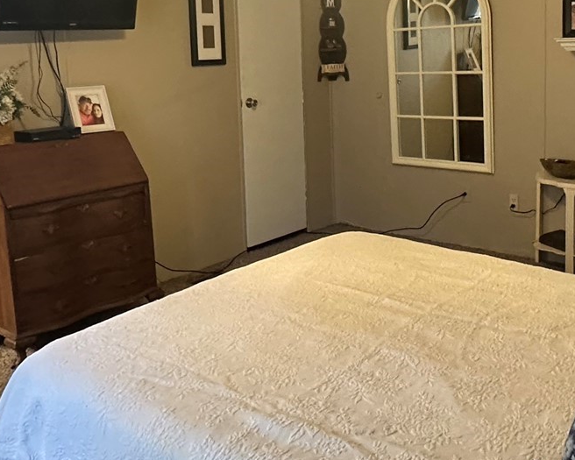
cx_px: 341
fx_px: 681
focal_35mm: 40
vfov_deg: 36.7
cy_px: 134
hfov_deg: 45.6
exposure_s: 1/60
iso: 640
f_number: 2.2
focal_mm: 2.22
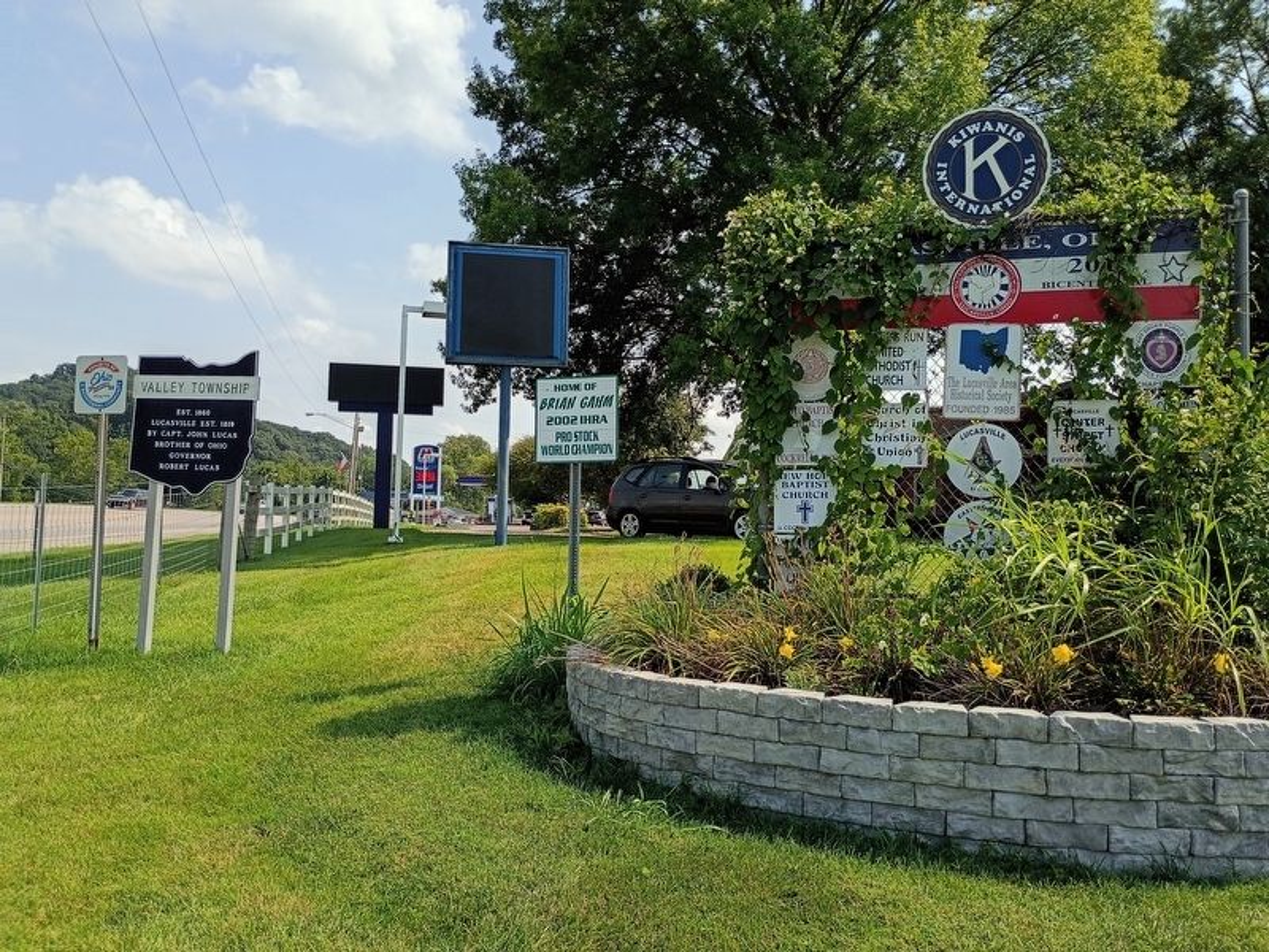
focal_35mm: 29
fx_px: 1063
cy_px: 476
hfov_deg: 61.7
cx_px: 634
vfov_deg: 48.2
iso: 105
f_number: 1.8
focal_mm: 4.27
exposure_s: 1/1225
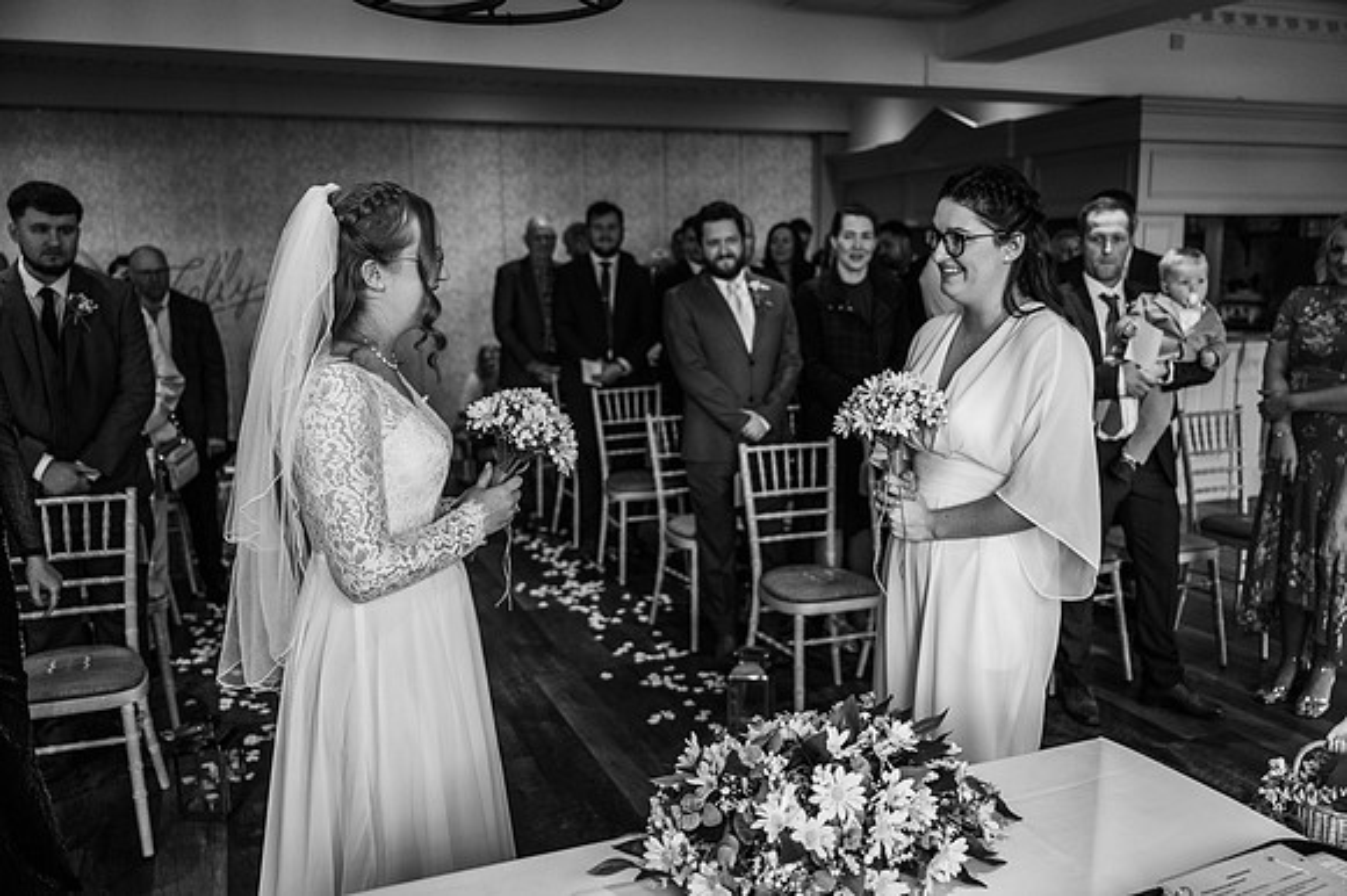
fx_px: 1122
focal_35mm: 30
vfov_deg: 43.6
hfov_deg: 62.0
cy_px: 448
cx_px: 674
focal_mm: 30
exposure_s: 1/200
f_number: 2.8
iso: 560
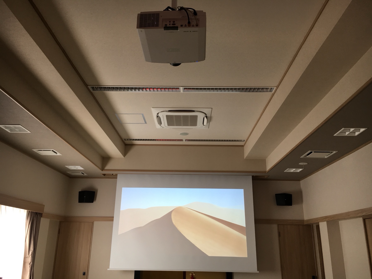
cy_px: 140
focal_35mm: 29
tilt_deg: +17.9
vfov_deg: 48.2
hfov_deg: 61.7
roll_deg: -1.4
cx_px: 186
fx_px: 312
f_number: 2.2
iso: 32
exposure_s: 1/60
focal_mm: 4.15
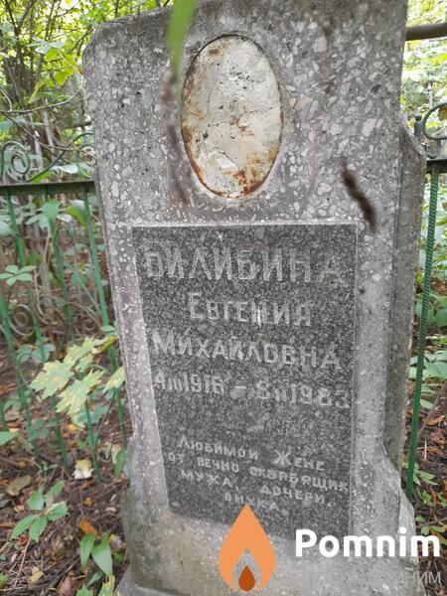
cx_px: 224
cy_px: 298
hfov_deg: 54.9
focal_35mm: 25
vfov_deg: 69.4
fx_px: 430
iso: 250
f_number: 2
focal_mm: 4.6
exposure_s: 1/50
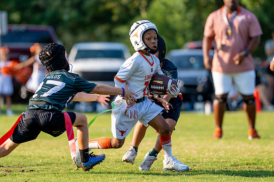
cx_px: 118
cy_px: 90
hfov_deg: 6.2
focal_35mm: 331
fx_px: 2518
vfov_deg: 4.2
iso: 250
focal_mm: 200
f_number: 2.8
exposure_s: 1/2000
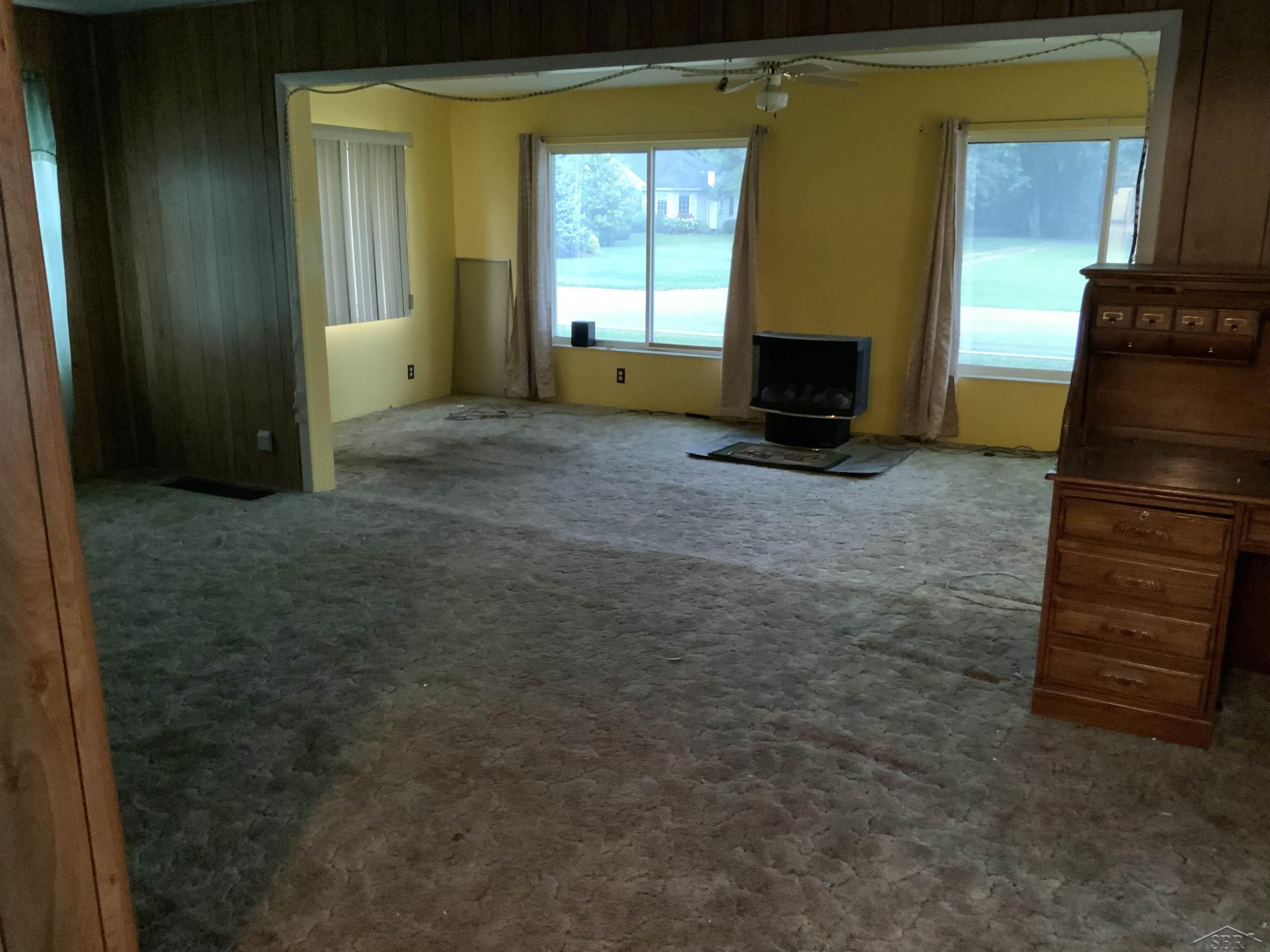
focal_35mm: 29
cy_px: 476
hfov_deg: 61.7
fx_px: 1064
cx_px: 635
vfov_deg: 48.2
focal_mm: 3
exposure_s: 1/24
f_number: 1.8
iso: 500
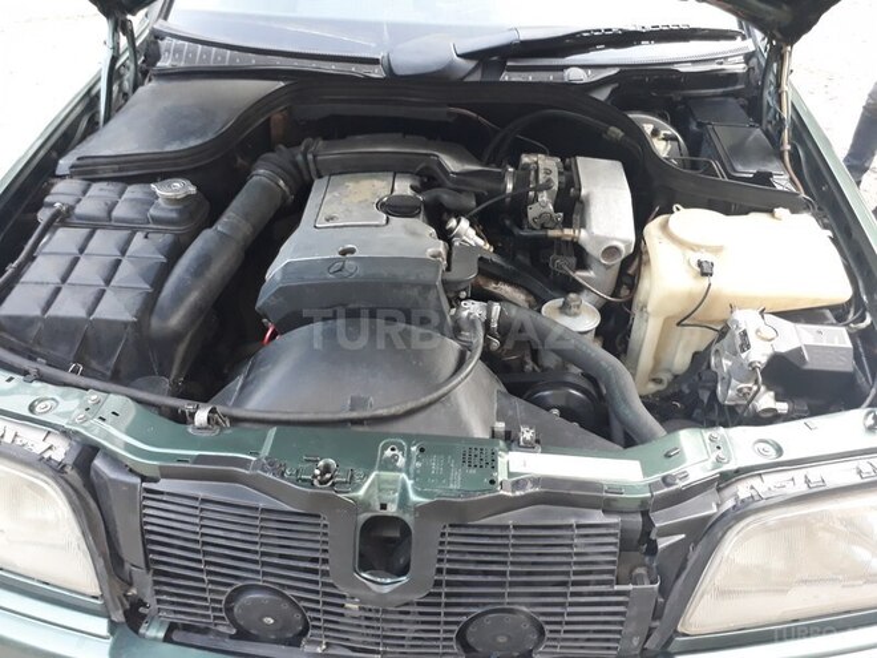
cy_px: 329
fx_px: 684
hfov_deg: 65.3
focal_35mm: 27
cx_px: 438
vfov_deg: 51.4
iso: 160
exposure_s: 1/33
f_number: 1.9
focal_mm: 3.6
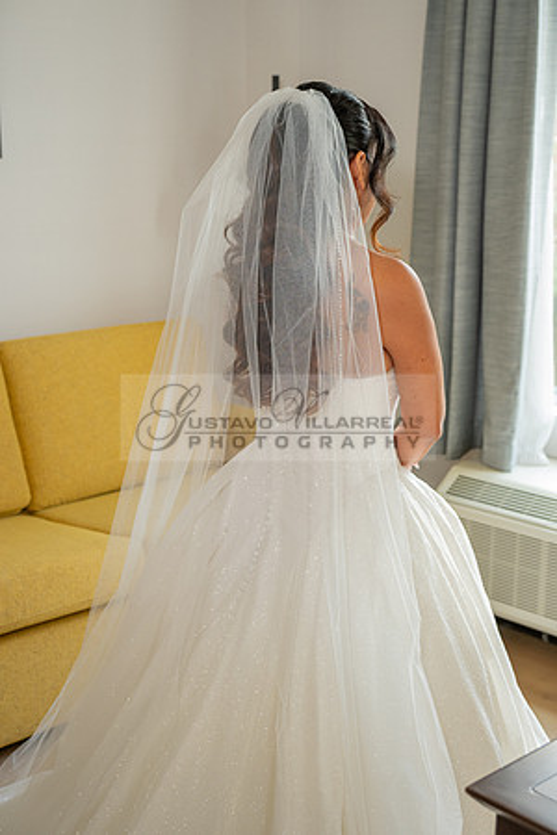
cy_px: 418
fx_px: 1114
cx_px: 278
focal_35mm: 48
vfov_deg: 41.1
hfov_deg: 28.1
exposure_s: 1/200
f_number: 4
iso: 1250
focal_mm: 48
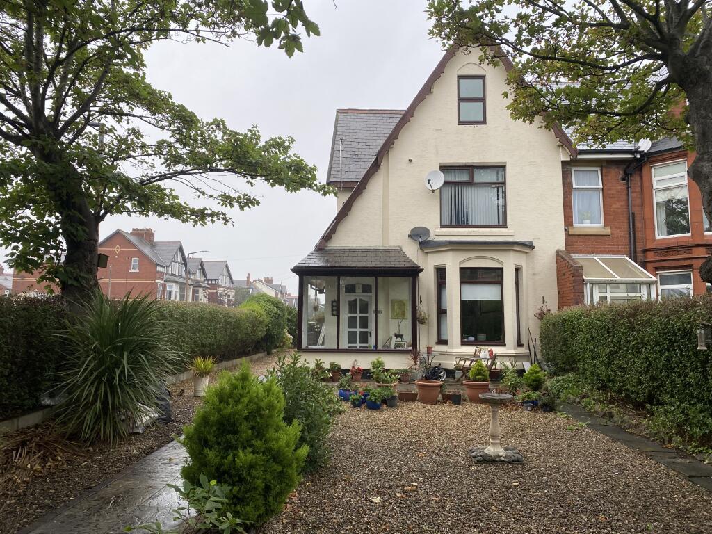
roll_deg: -0.7
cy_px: 267
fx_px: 535
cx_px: 356
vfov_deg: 53.1
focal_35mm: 26
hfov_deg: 67.3
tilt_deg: +4.7
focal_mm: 4.25
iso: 32
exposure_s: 1/292
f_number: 1.8
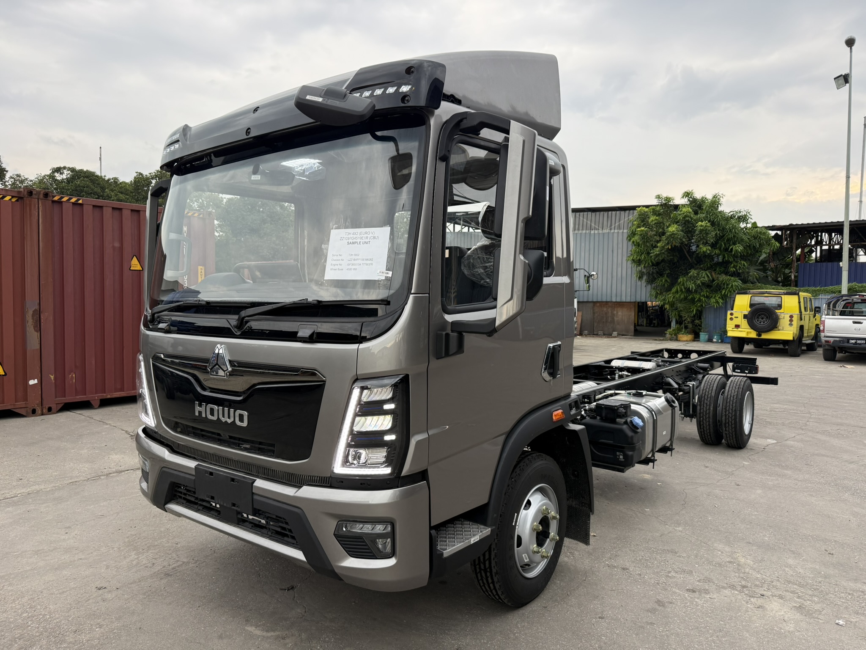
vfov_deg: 56.8
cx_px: 433
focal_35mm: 24
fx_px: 600
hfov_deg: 71.6
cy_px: 325
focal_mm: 6.76
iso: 100
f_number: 1.78
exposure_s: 1/268
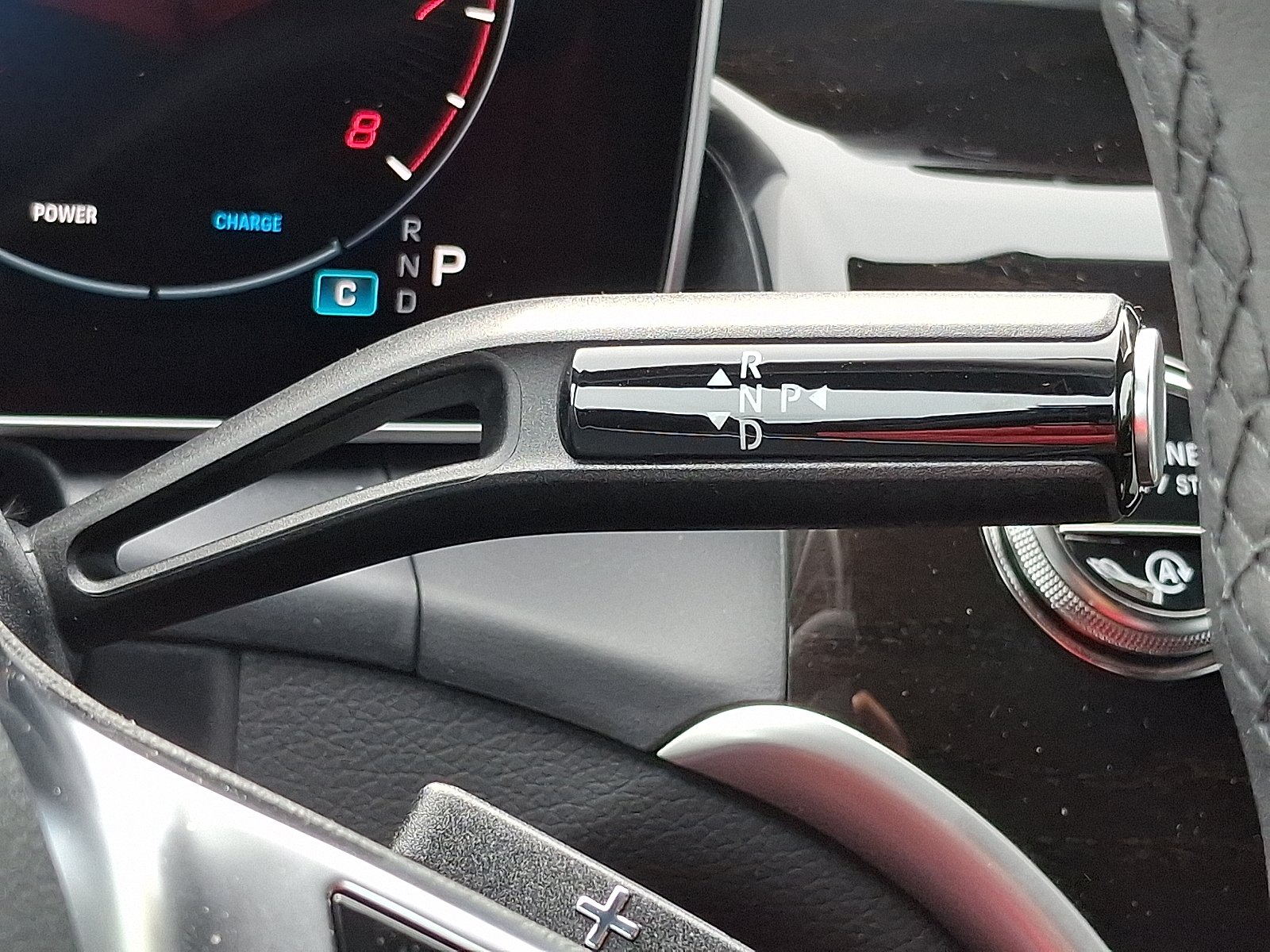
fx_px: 917
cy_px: 476
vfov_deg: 54.9
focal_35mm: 25
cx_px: 635
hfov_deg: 69.4
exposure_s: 1/120
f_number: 1.8
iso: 30
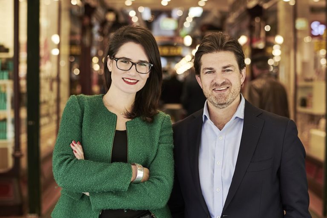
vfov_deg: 23.4
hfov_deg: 34.5
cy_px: 109
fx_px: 527
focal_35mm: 58
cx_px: 164
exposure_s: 1/100
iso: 400
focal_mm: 58
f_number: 2.8
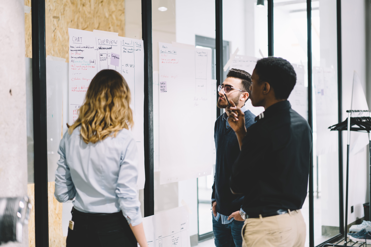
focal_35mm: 55
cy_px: 124
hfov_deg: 36.2
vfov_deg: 24.6
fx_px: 567
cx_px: 186
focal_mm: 55
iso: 400
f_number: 1.8
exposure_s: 1/160
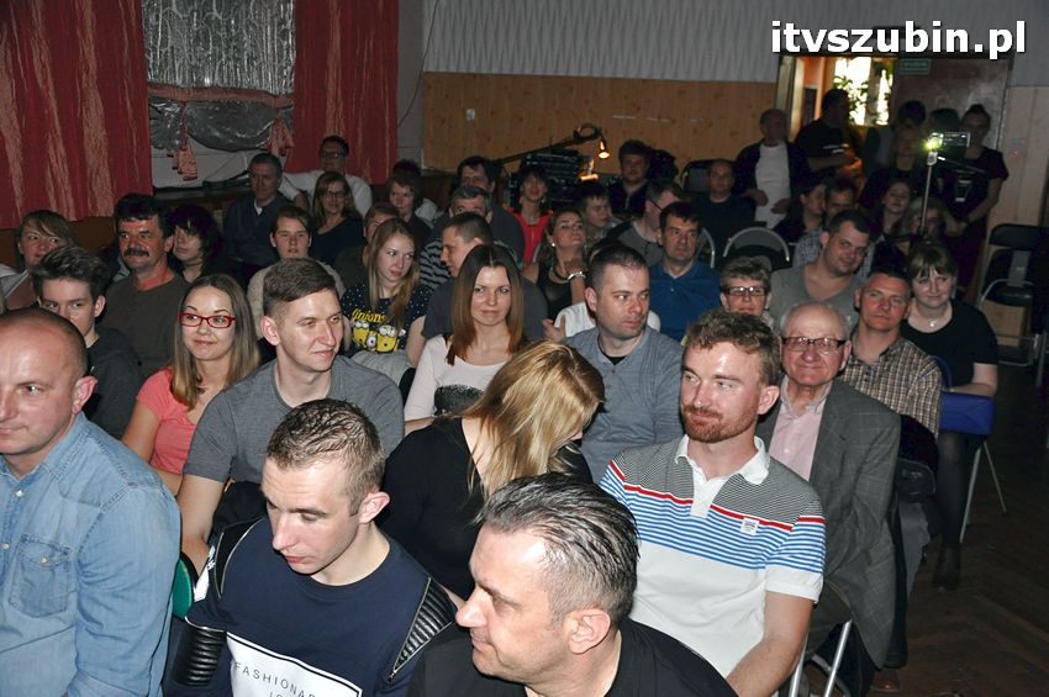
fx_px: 1048
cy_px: 348
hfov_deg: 53.2
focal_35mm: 36
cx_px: 524
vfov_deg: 36.8
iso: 1000
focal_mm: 24
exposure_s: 1/60
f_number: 4.5
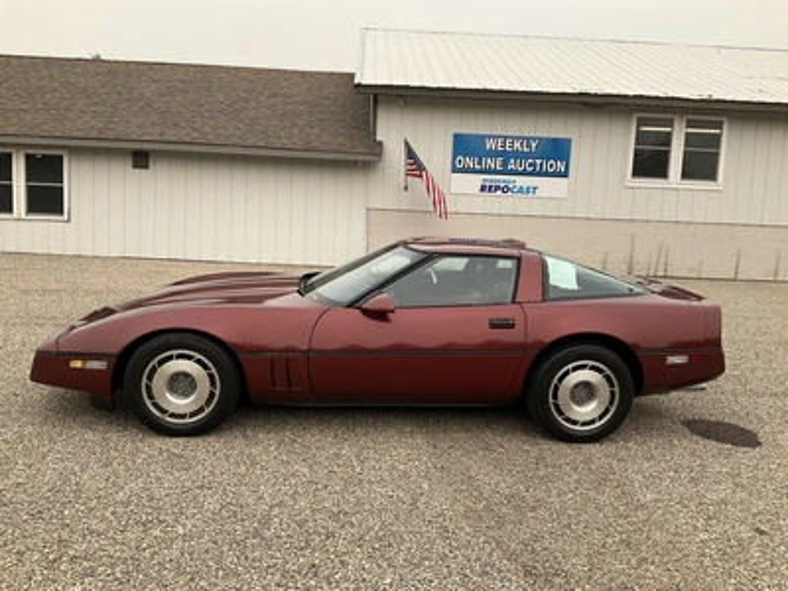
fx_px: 660
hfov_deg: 61.7
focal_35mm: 29
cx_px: 394
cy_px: 296
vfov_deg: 48.2
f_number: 1.8
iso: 25
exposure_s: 1/545
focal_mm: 3
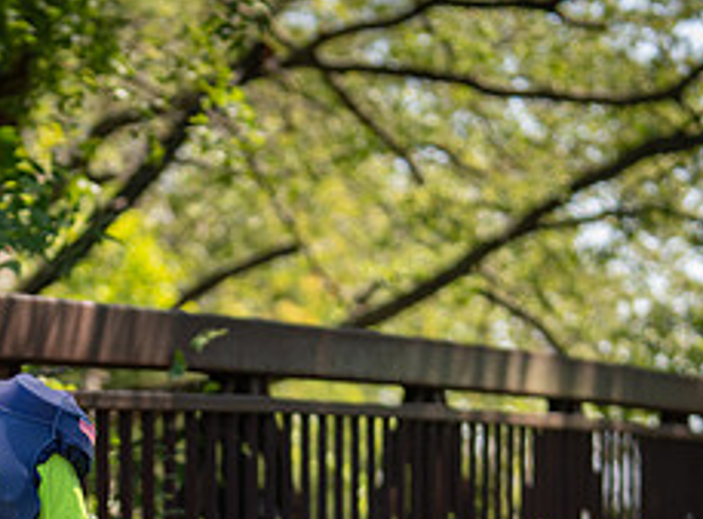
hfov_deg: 9.8
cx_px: -72
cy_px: 668
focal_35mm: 201
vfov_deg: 7.2
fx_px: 4059
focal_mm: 70
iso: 100
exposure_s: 1/320
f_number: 2.8
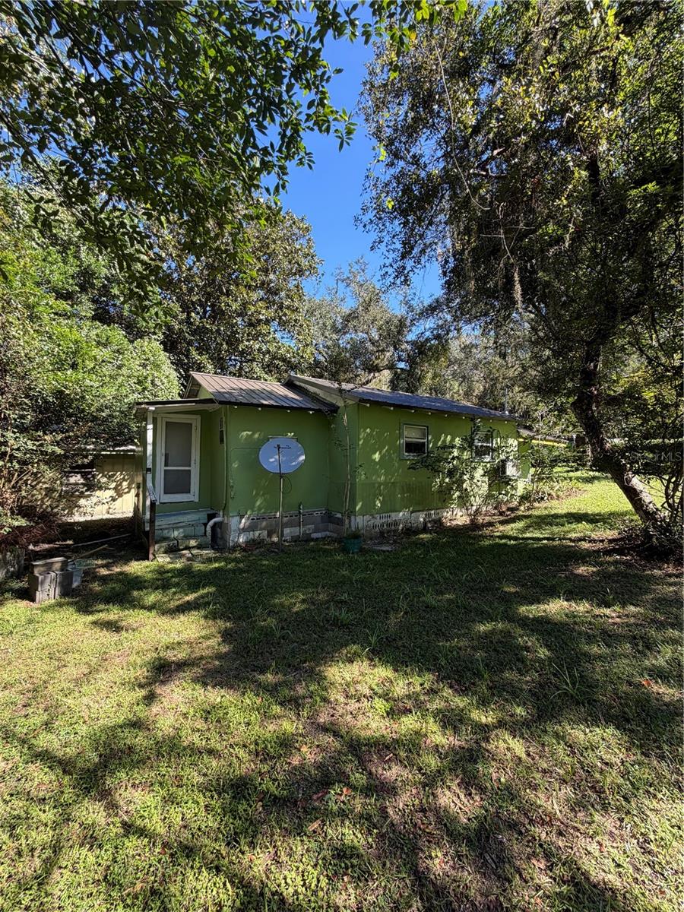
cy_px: 456
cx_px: 342
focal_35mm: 14
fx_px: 369
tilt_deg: +4.6
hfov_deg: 85.7
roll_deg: -1.4
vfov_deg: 102.1
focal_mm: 2.22
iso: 40
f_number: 2.2
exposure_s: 1/236
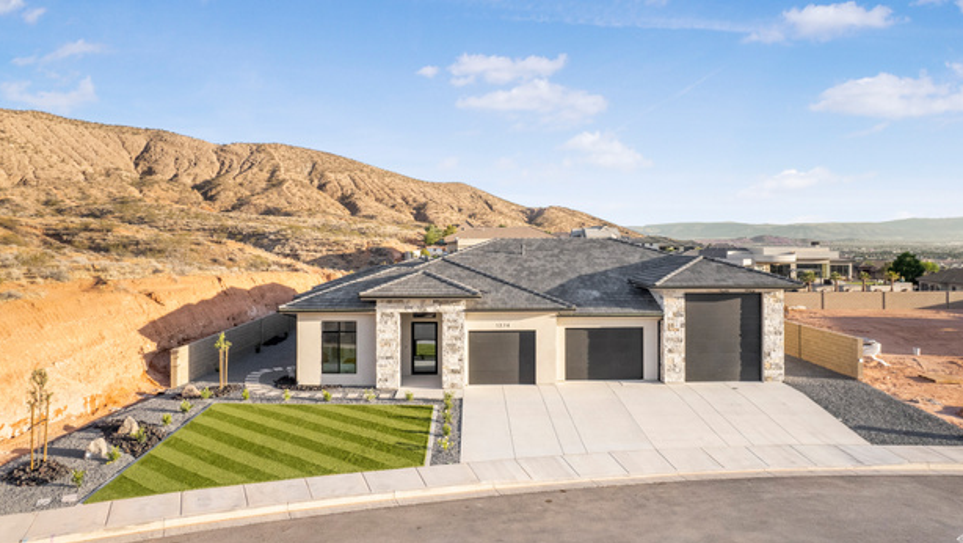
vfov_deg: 47.5
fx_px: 613
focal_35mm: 24
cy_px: 221
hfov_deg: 76.3
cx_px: 480
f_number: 2.8
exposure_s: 1/240
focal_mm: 8.38
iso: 100
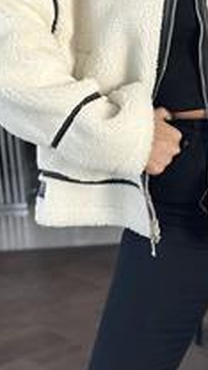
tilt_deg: -17.8
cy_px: 69
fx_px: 1245
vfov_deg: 16.8
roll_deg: +4.3
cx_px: 247
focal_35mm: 127
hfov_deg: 9.4
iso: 250
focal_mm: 6.86
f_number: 1.78
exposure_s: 1/60
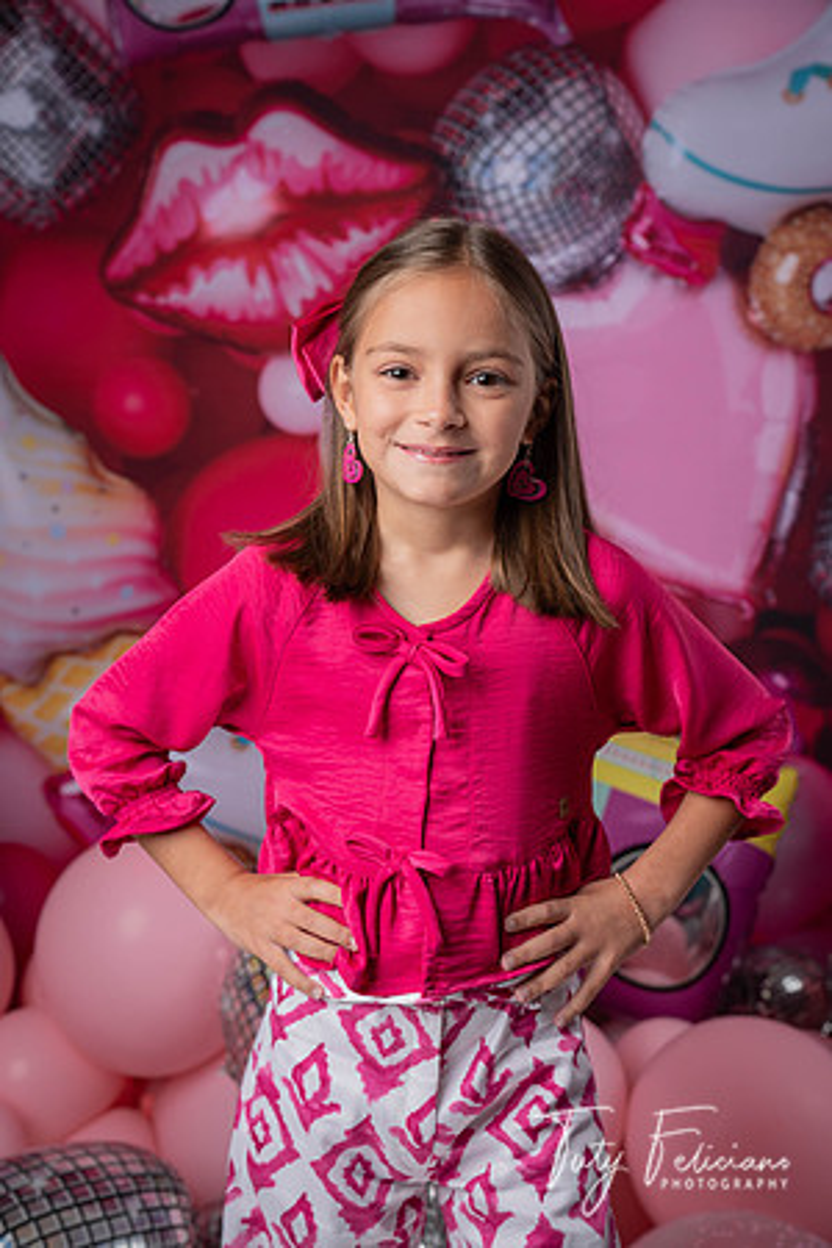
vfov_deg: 41.1
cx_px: 416
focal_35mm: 48
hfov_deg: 28.1
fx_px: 1664
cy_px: 624
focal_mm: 48
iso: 100
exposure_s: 1/160
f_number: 4.5
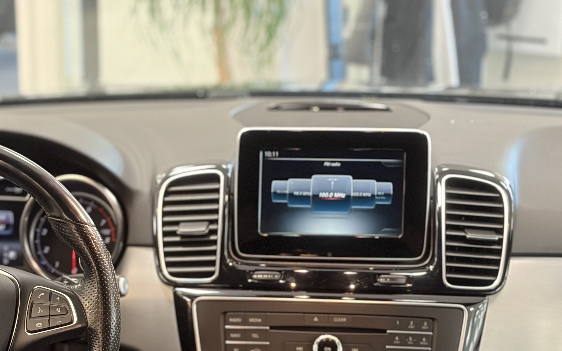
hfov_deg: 22.0
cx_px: 207
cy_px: 309
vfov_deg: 13.8
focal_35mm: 94
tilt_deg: -18.7
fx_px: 1440
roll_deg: +0.0
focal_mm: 5.96
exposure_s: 1/40
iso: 250
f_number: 1.6
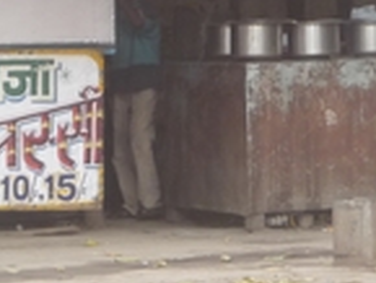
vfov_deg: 3.1
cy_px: 80
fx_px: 5175
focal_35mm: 476
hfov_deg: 4.2
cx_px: 145
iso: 100
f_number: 4.7
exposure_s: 1/50
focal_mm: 17.5
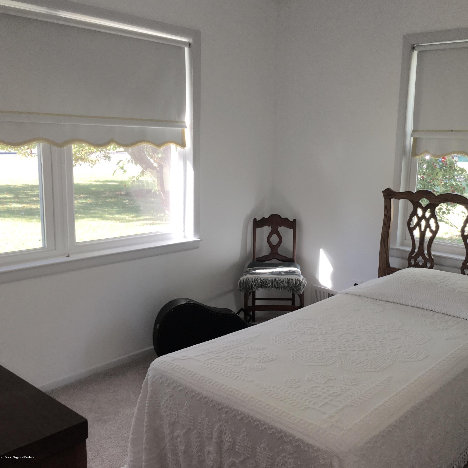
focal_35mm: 35
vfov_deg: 47.2
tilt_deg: -9.4
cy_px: 233
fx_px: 535
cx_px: 301
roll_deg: -1.4
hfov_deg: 46.7
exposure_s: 1/60
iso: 25
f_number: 2.2
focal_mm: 4.15
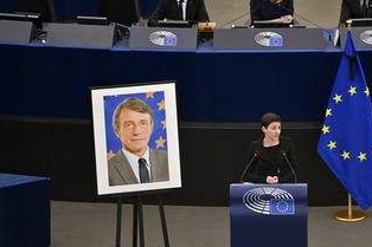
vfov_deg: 4.8
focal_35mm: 287
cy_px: 139
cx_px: 264
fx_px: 2964
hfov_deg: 7.2
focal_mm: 200
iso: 800
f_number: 2.8
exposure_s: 1/400
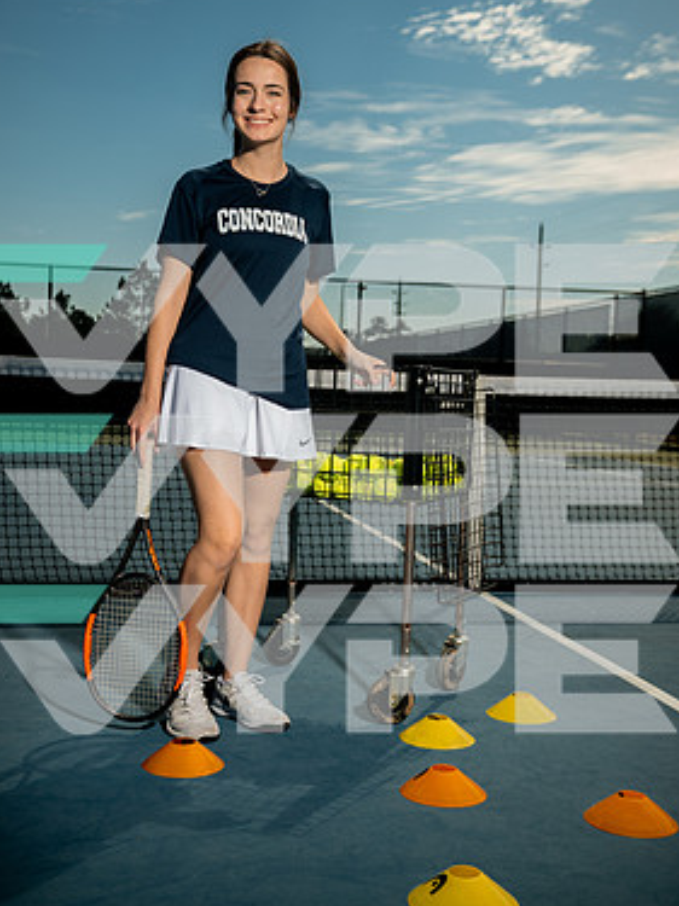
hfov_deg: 32.2
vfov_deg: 42.1
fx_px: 1178
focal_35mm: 45
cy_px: 490
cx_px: 324
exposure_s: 1/250
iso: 100
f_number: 4.5
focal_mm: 39
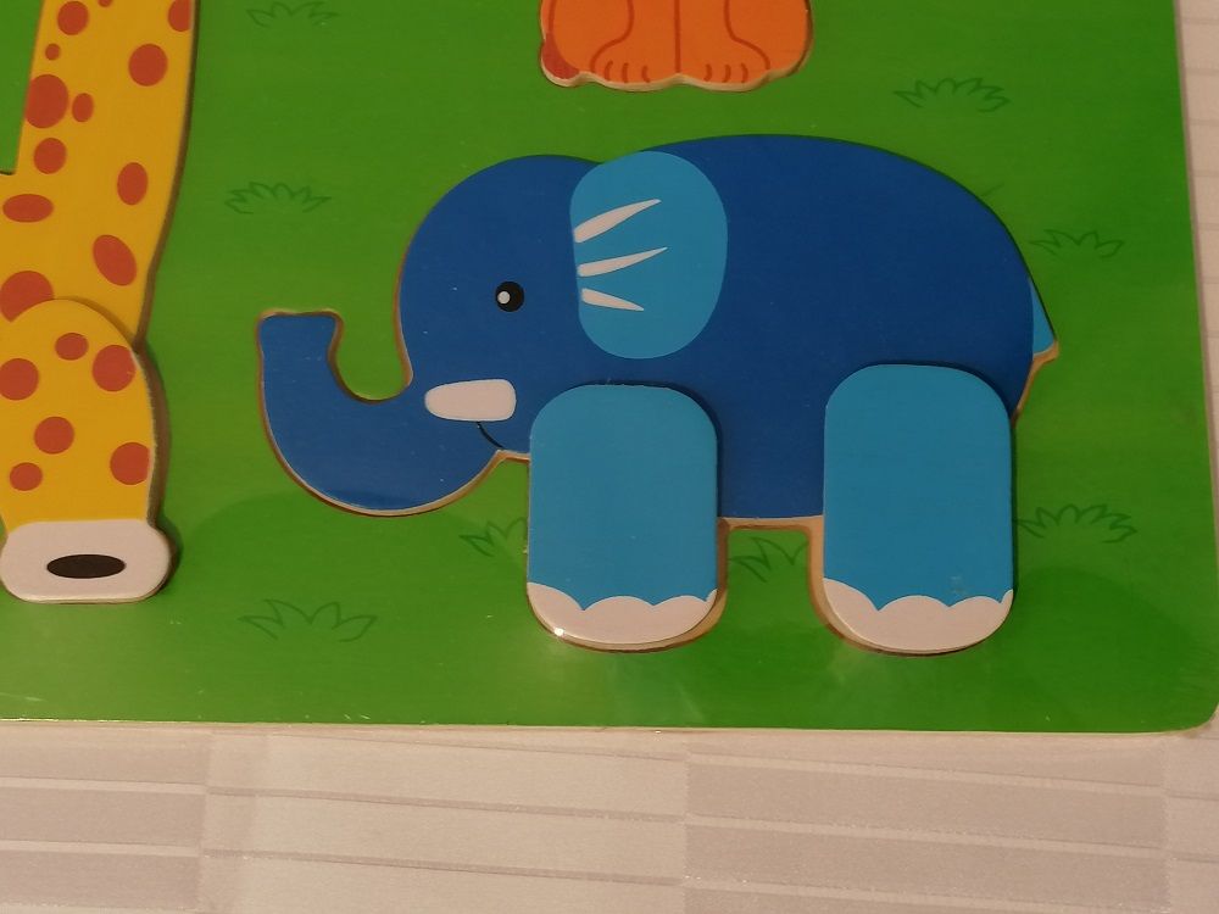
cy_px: 457
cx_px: 610
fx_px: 2007
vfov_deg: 25.7
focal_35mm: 57
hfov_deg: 33.8
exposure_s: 1/33.3
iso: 160
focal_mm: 4.75
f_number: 1.8
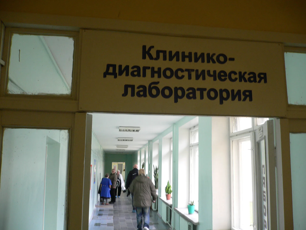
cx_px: 153
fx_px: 309
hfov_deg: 52.6
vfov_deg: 40.7
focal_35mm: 35
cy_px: 115
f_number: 2.8
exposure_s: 1/13
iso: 100
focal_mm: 5.8
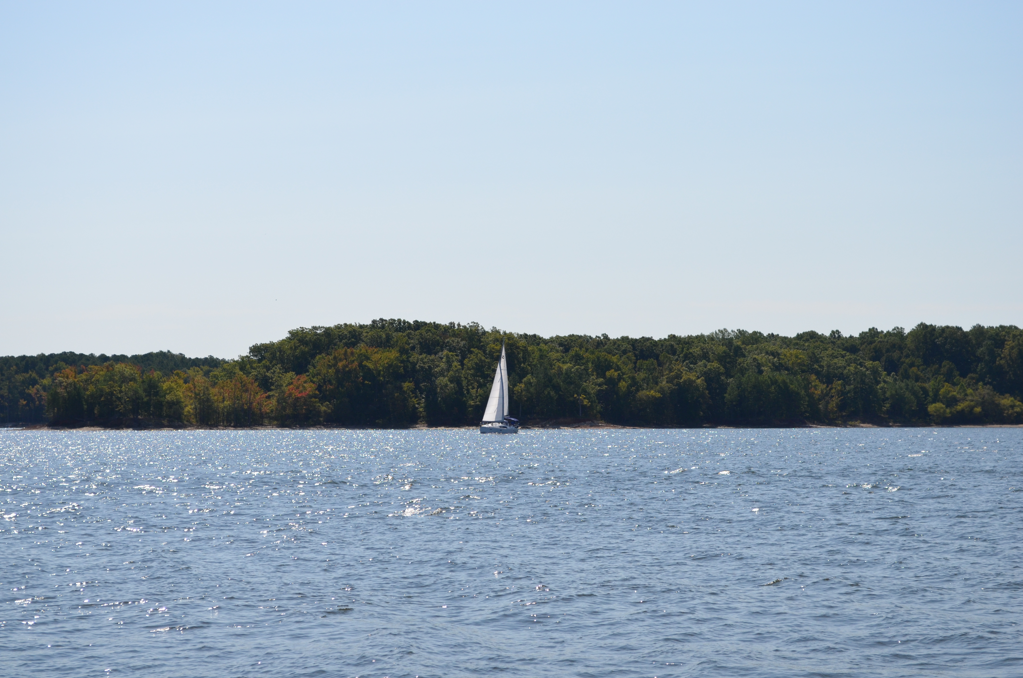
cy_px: 339
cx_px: 512
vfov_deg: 16.5
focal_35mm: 82
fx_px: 2340
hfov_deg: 24.7
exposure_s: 1/2000
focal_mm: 55
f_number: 8
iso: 400
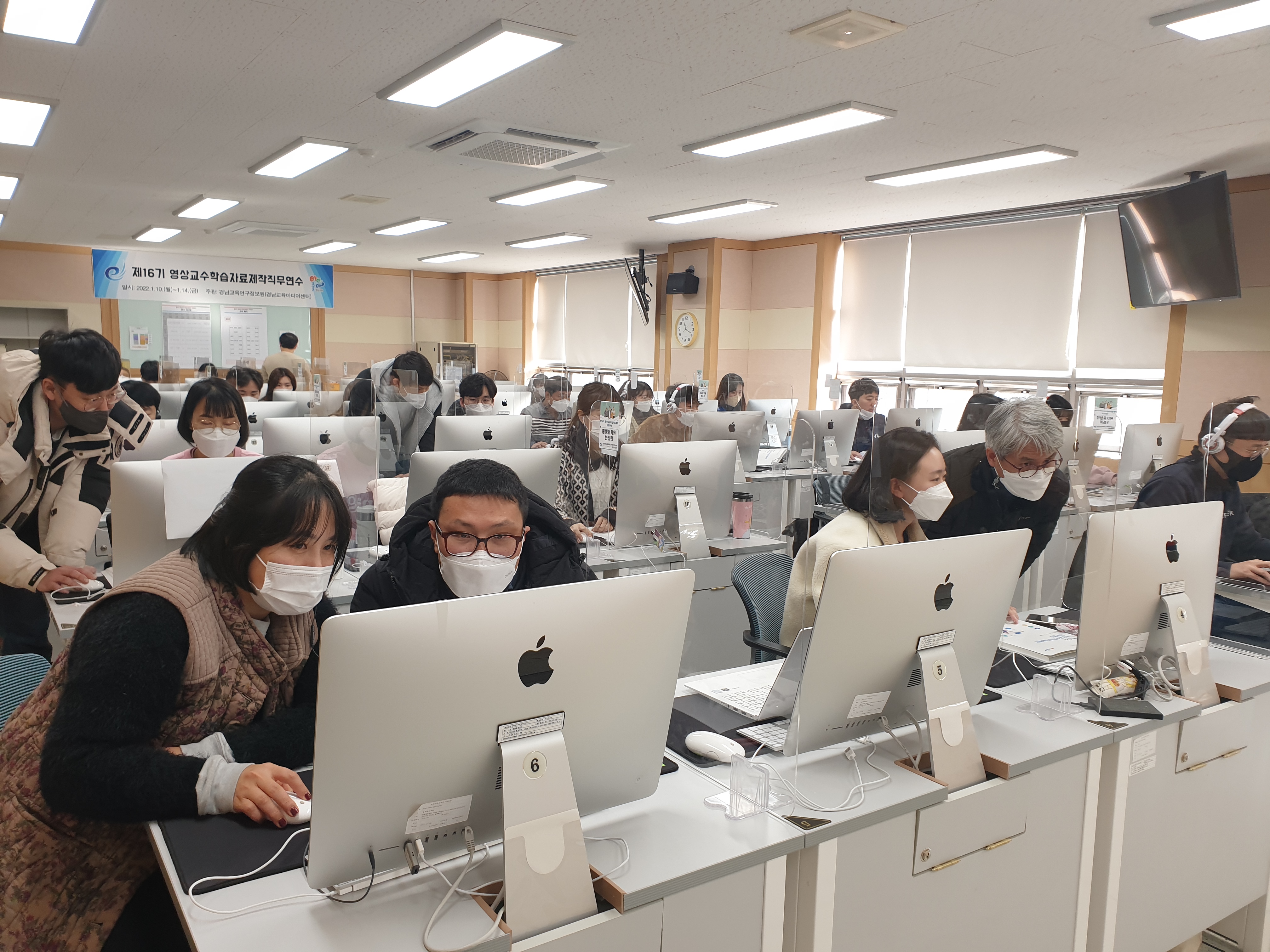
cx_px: 635
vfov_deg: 53.1
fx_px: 954
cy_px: 476
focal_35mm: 26
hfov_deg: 67.3
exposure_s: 1/60
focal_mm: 4.3
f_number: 2.4
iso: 64
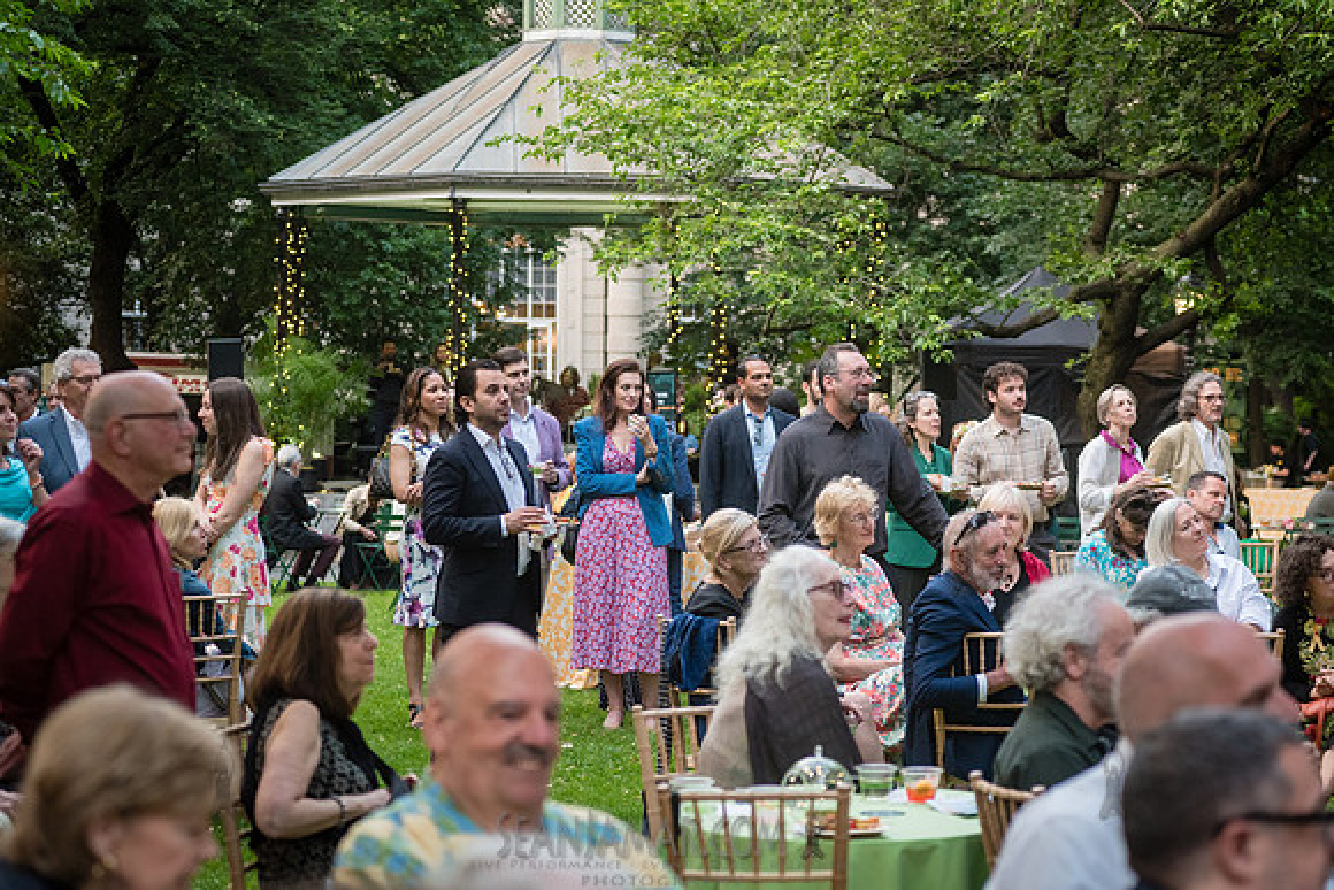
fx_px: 3187
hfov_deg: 23.6
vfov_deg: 15.9
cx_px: 667
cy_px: 445
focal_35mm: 86
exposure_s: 1/320
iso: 2000
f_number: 4
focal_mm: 86
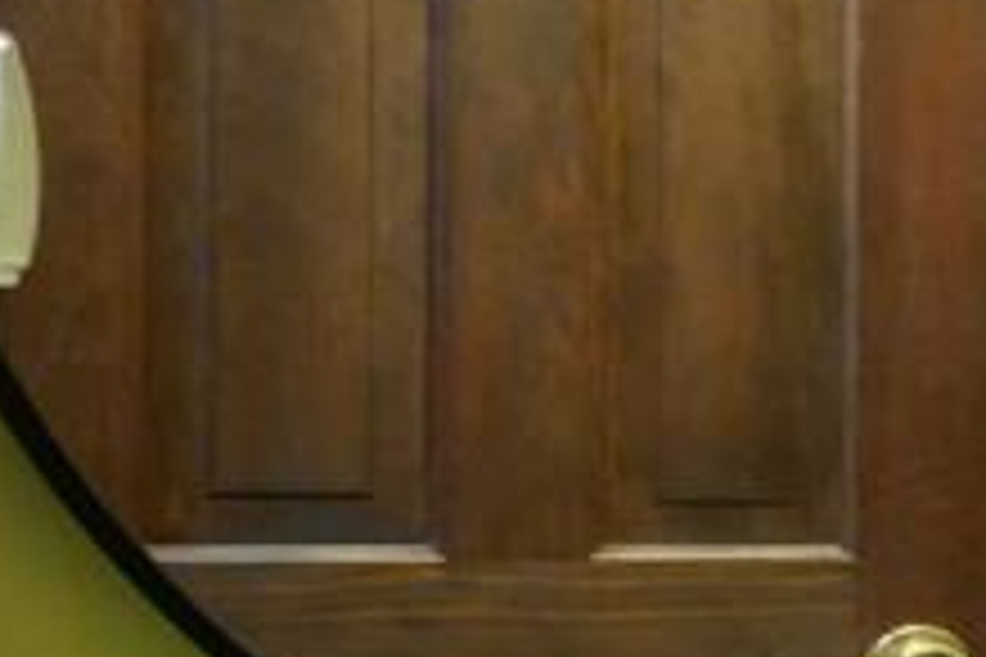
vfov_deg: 16.0
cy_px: 603
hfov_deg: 15.4
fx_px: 2300
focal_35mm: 84
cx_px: 2283
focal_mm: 12
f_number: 8
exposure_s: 1/30
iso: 5000
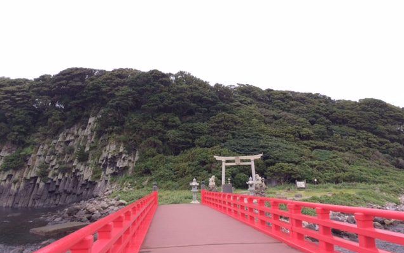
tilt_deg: +11.0
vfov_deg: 40.6
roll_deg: +2.9
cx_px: 203
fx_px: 341
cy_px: 117
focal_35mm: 31
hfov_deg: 61.2
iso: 32
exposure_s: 1/150
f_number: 2.2
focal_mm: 4.15
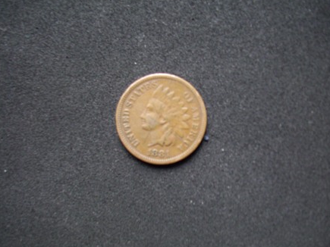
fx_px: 334
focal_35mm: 35
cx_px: 168
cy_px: 125
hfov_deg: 52.6
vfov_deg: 40.7
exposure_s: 1/8
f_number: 2.9
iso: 160
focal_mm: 5.7
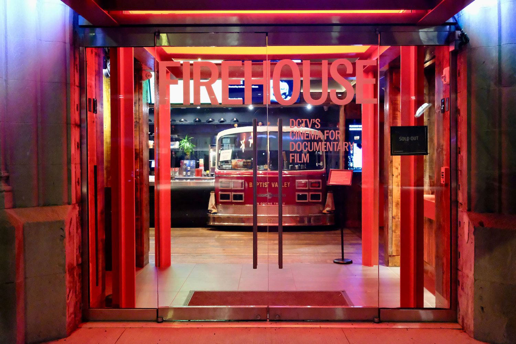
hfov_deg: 53.1
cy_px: 172
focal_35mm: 36
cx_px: 258
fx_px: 516
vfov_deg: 36.9
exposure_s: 1/125
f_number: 2.8
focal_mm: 24
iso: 12800
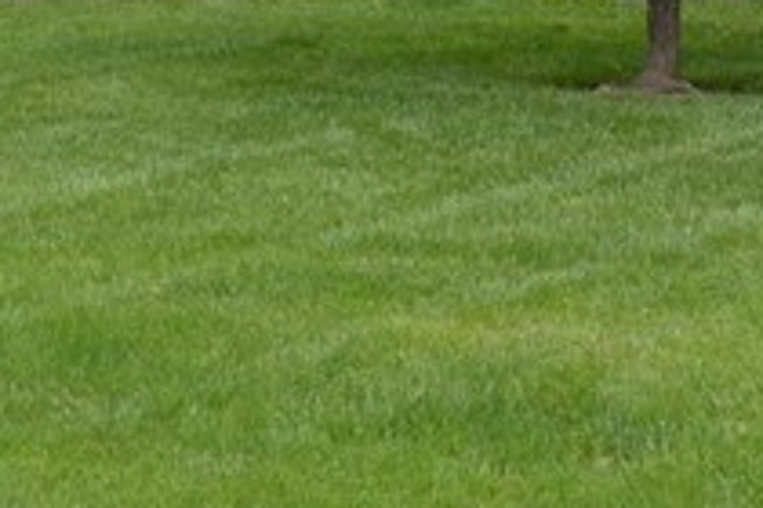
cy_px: -327
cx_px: 436
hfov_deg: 11.5
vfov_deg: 7.5
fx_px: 3785
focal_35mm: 179
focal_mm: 23
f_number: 6.3
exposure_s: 1/200
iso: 100
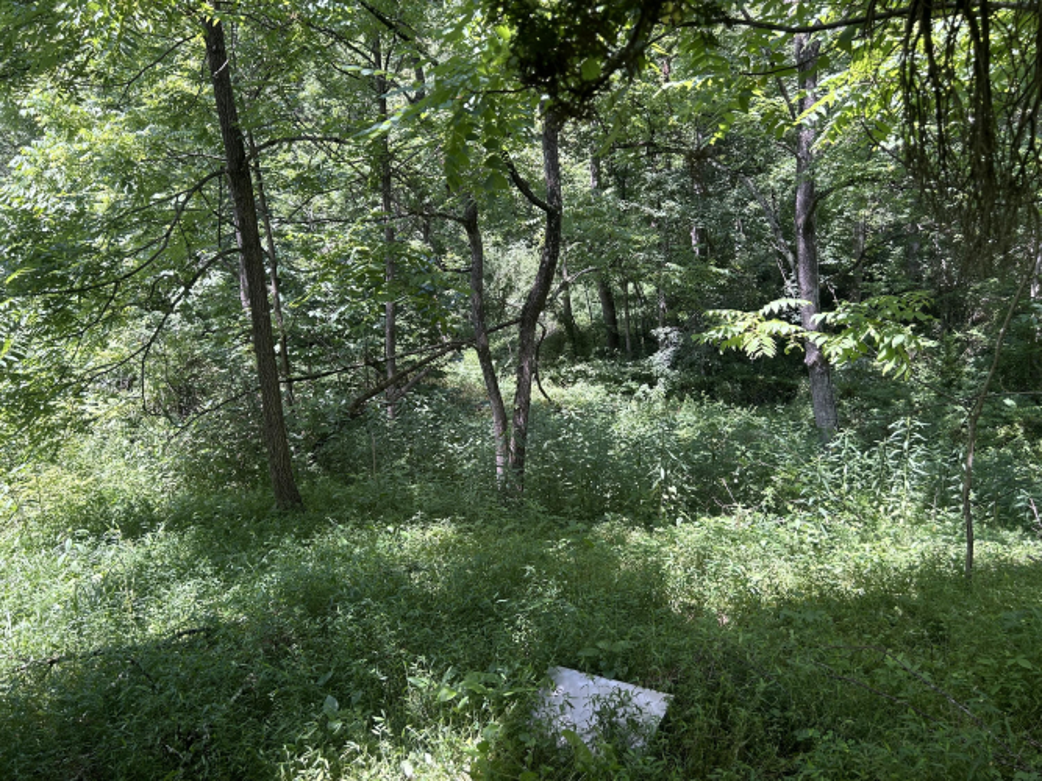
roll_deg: +1.5
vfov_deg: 53.0
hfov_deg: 67.3
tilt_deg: -8.9
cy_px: 390
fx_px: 783
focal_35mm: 26
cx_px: 521
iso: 50
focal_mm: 5.7
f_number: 1.5
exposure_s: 1/385
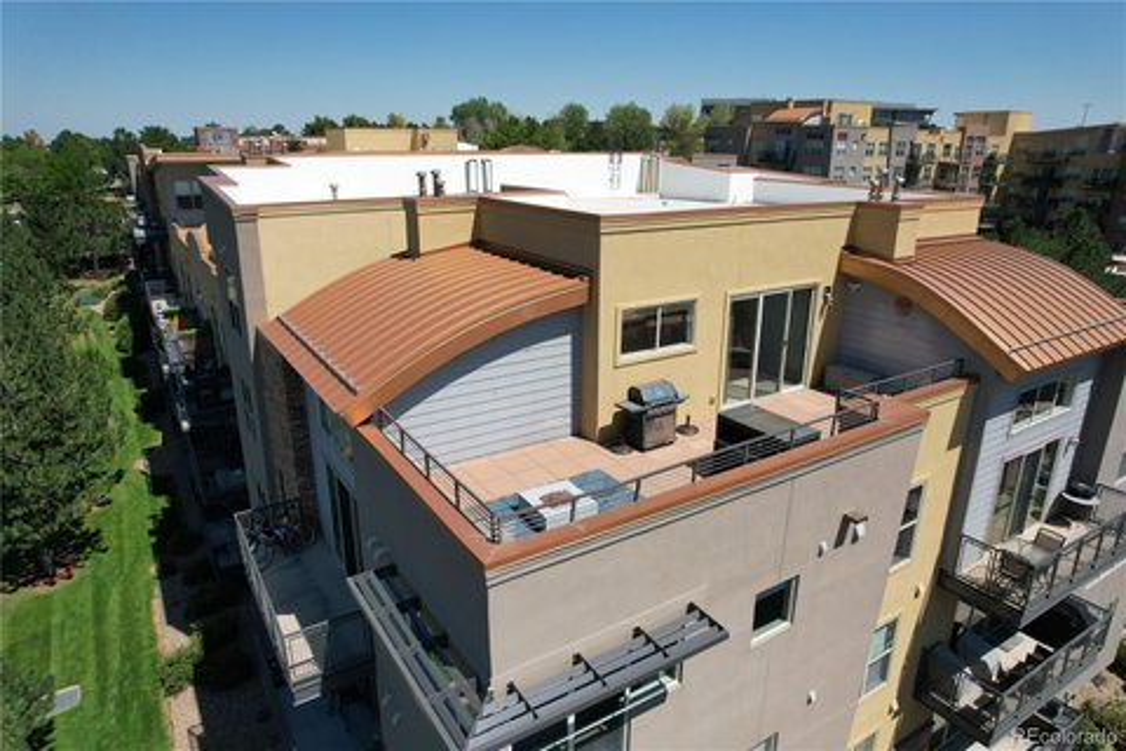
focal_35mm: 22
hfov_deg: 78.6
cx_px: 563
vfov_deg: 57.2
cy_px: 376
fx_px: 688
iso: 100
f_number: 2.8
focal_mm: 8.38
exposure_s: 1/2500
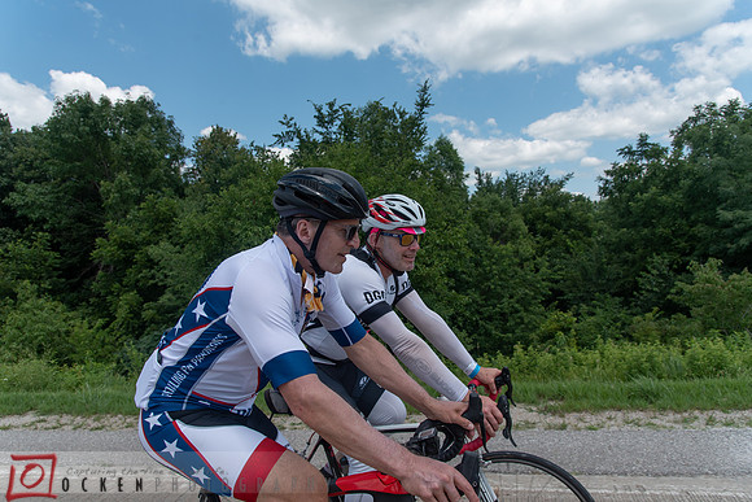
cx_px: 376
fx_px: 501
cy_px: 251
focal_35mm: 24
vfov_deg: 53.2
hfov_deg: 73.7
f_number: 6.3
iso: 200
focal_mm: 24
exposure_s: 1/640
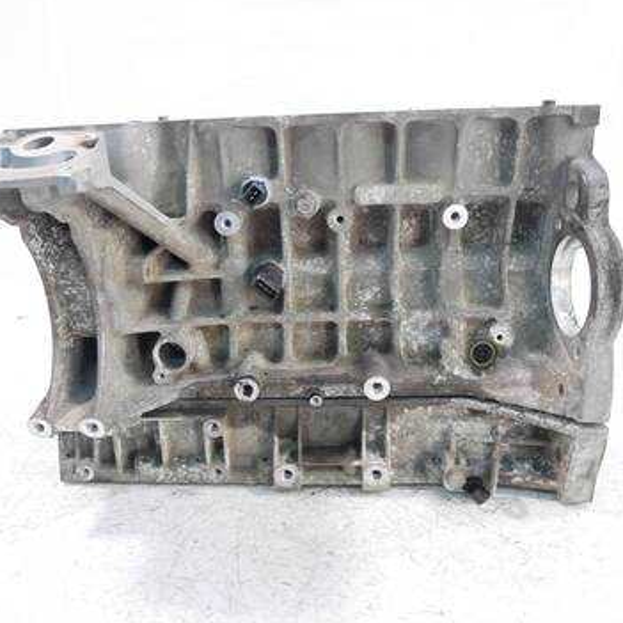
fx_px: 590
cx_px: 284
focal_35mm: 29
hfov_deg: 55.5
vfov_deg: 55.6
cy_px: 307
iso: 1250
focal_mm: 12
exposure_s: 1/60
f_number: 3.5
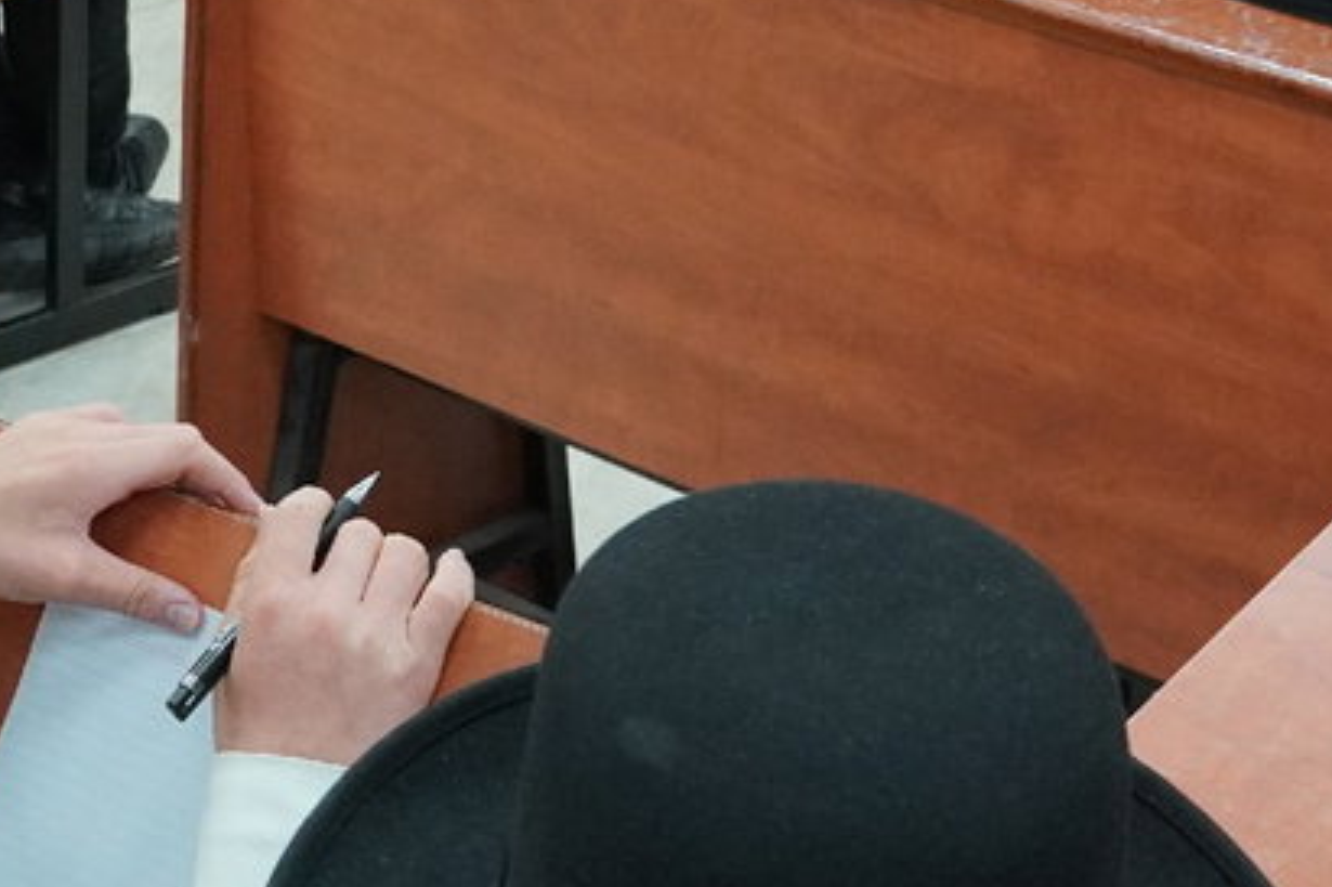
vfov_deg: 13.3
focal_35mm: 101
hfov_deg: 20.2
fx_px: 3731
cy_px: -119
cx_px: 474
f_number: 5.6
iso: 2500
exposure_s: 1/200
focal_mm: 19.7
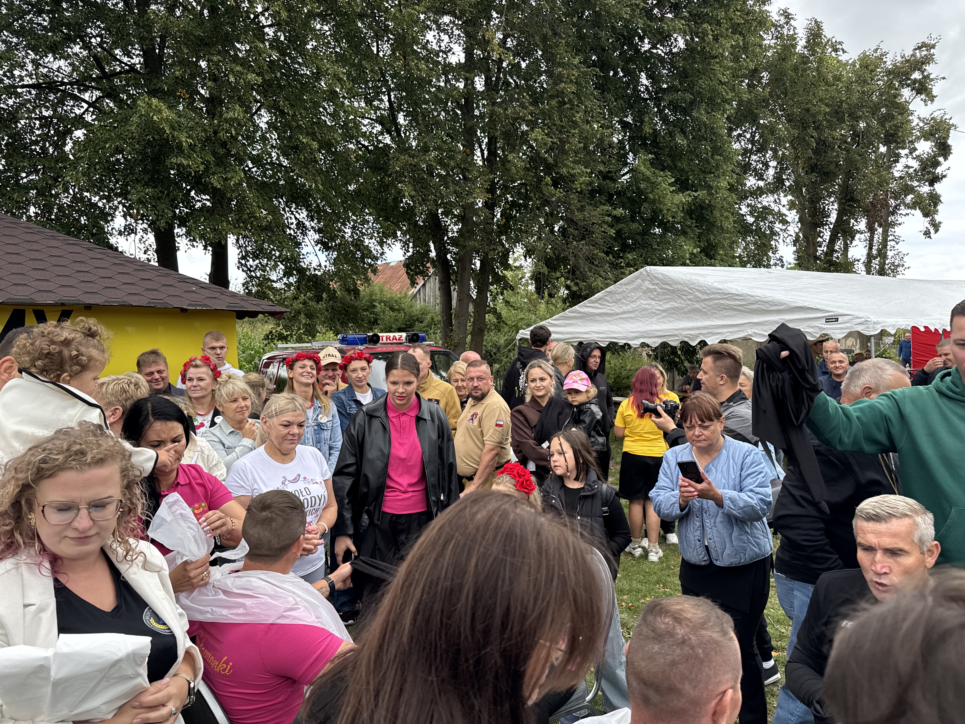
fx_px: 669
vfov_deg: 56.8
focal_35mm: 24
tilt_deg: -4.8
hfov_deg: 71.6
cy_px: 362
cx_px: 482
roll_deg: -1.0
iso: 80
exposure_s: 1/627
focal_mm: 6.76
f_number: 1.78
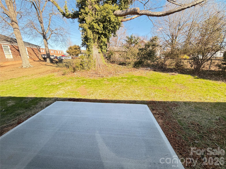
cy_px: 84
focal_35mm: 14
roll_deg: -0.1
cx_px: 113
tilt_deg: -15.0
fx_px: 91
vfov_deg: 85.7
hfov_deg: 102.1
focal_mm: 2.22
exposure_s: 1/121
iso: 64
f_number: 2.2
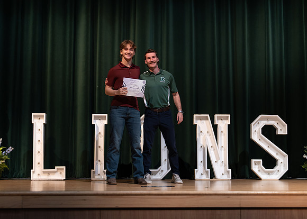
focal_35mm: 56
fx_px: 492
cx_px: 154
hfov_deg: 34.6
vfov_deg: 25.1
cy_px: 108
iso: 500
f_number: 1.2
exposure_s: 1/320
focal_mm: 50
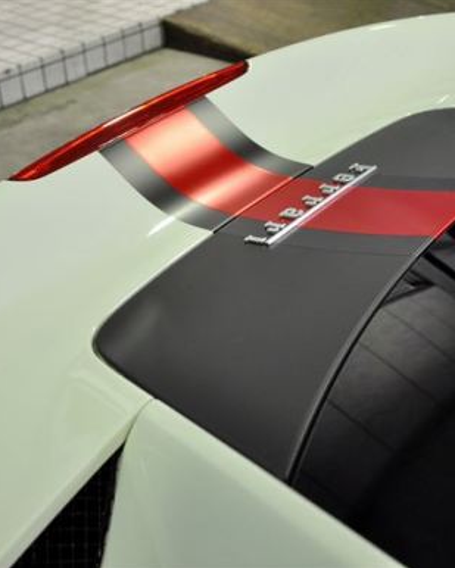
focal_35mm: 64
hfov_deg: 23.8
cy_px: 285
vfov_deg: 29.6
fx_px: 1077
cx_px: 274
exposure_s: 1/30
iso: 720
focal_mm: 30
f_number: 5.6
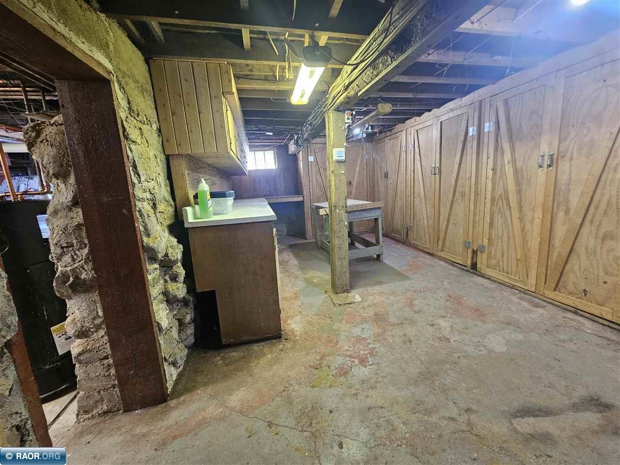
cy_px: 232
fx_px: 233
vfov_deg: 89.9
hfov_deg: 106.2
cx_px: 310
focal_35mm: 13
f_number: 2.2
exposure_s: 1/30
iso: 400
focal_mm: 2.2
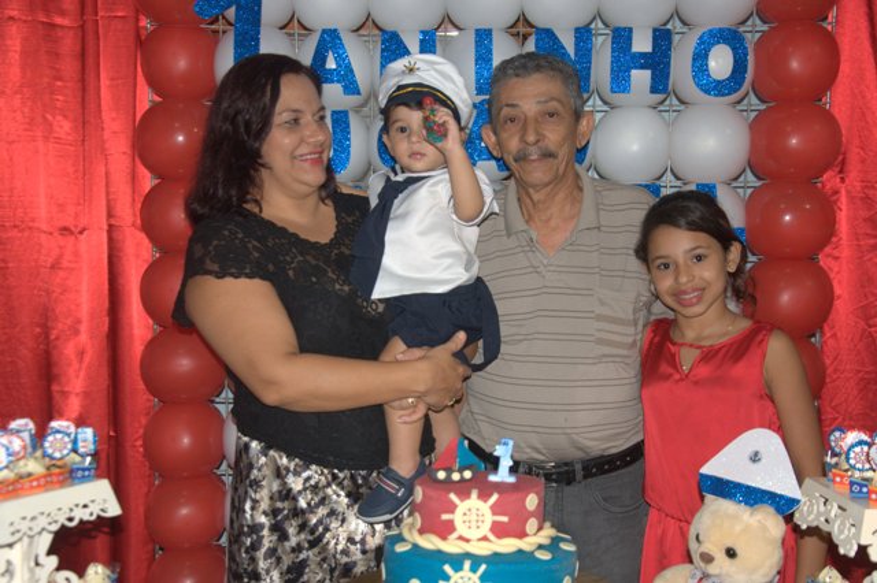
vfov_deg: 22.6
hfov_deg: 33.4
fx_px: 1461
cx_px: 438
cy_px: 292
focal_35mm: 60
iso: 800
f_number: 4.5
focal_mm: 40
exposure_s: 1/60
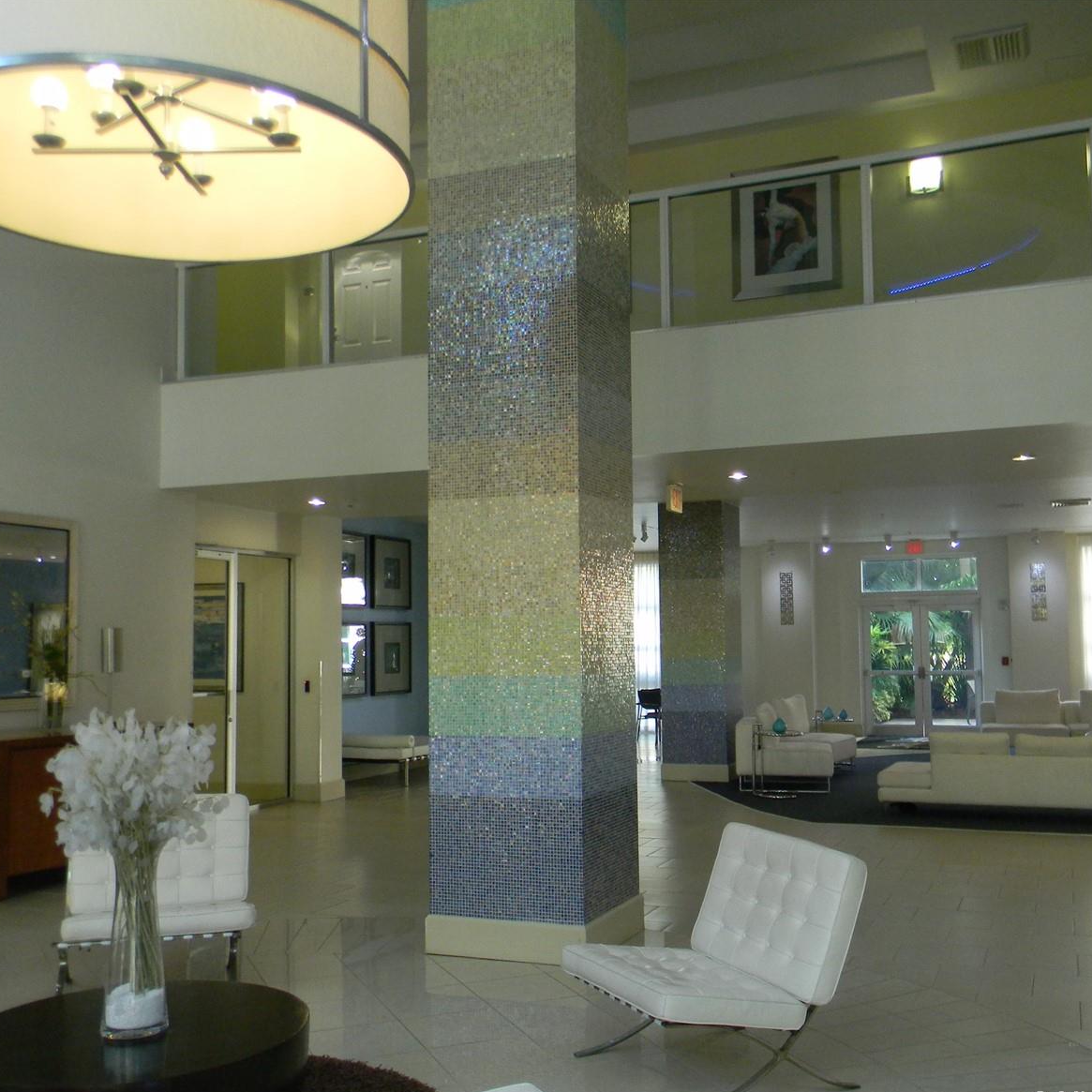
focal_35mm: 34
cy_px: 559
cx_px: 585
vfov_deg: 48.4
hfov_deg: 48.4
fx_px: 1213
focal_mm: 5
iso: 289
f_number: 3.5
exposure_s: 1/30
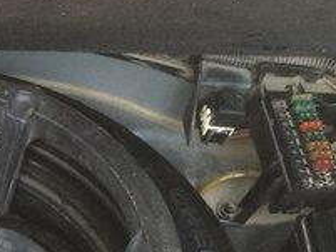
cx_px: -154
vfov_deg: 15.1
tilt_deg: -57.0
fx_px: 923
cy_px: 296
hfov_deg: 18.5
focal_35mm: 95
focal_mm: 4.15
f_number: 2.2
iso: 40
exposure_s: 1/33
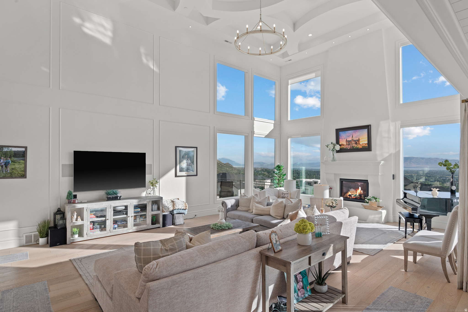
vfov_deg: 64.6
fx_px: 247
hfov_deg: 86.9
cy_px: 156
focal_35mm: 19
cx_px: 234
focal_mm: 19
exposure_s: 1/40
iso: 500
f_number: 8
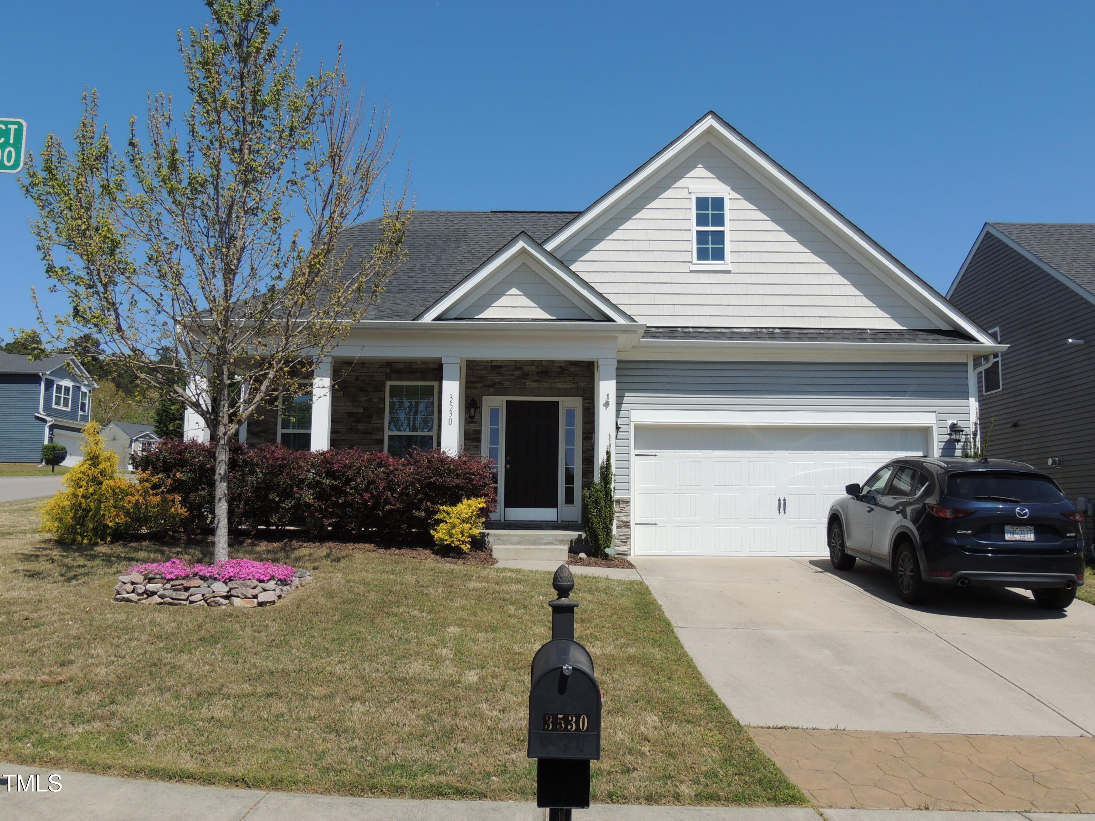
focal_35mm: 30
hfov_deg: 60.0
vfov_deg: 46.8
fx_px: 949
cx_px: 548
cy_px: 410
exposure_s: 1/1250
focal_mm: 5.3
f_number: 3.9
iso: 100
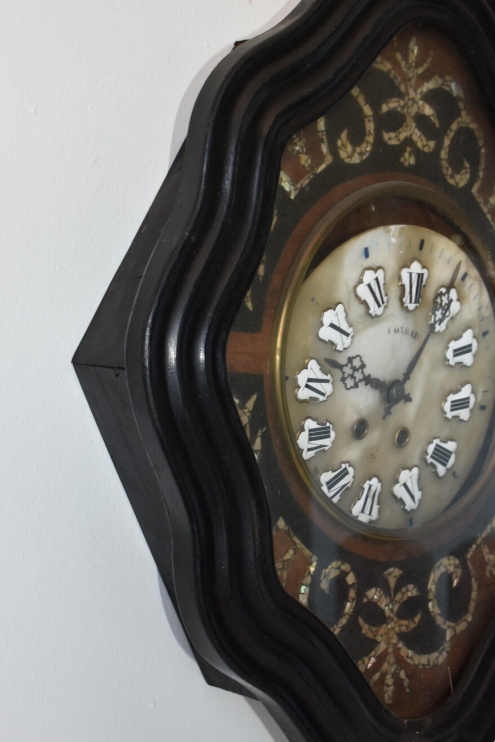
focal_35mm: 70
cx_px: 328
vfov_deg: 28.8
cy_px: 356
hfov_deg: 19.4
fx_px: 1444
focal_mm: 24
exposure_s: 1/60
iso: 400
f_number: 3.8
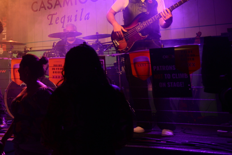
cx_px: 32
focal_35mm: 63
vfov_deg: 21.3
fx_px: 406
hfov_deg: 30.7
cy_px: 27
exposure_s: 1/320
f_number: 4
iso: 1000
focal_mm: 35
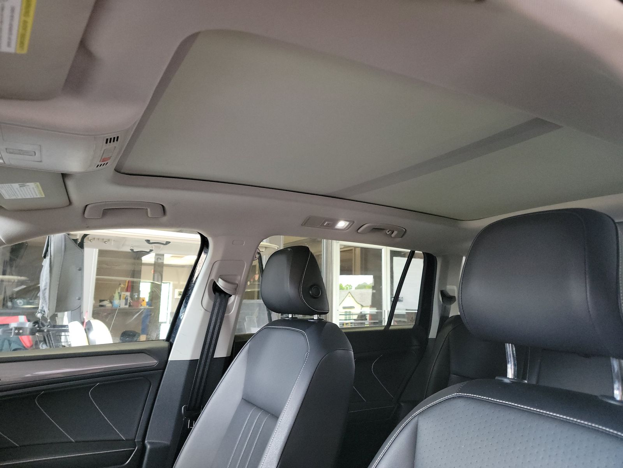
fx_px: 432
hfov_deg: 71.6
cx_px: 312
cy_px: 234
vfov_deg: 56.8
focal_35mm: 24
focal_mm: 6.7
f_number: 1.8
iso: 1187
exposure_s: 1/59
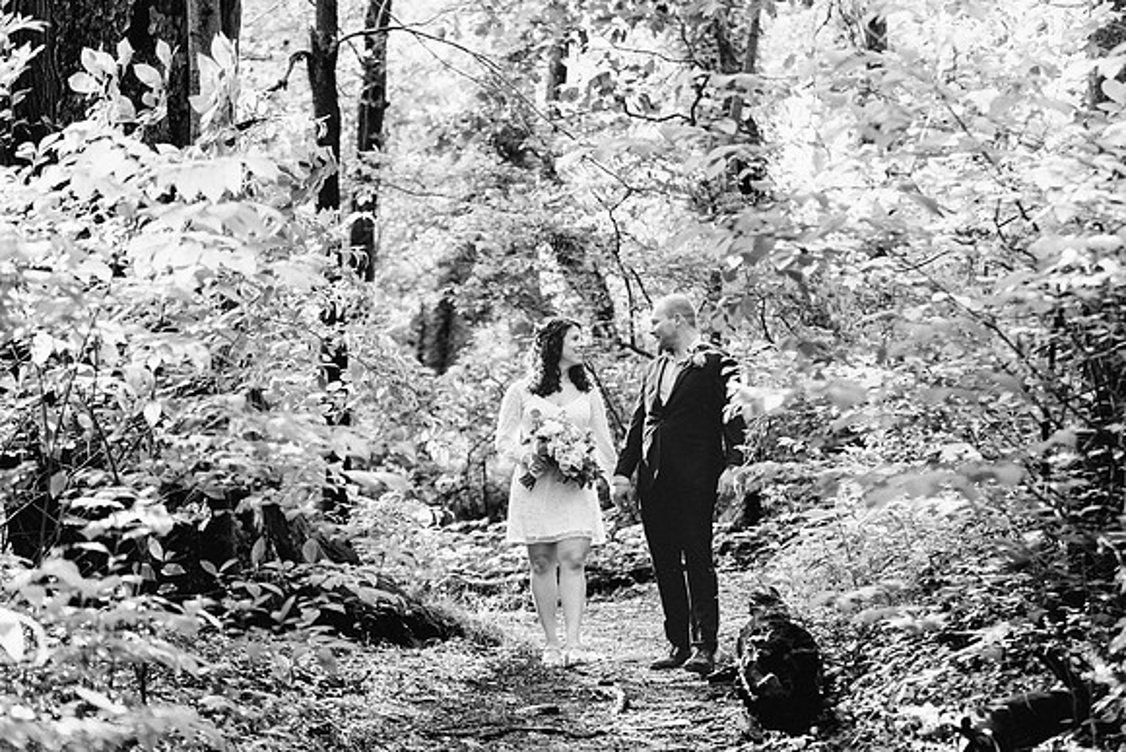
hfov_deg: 27.3
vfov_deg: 18.4
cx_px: 564
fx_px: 2321
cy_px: 358
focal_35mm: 74
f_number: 2.8
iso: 640
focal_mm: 70
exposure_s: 1/400
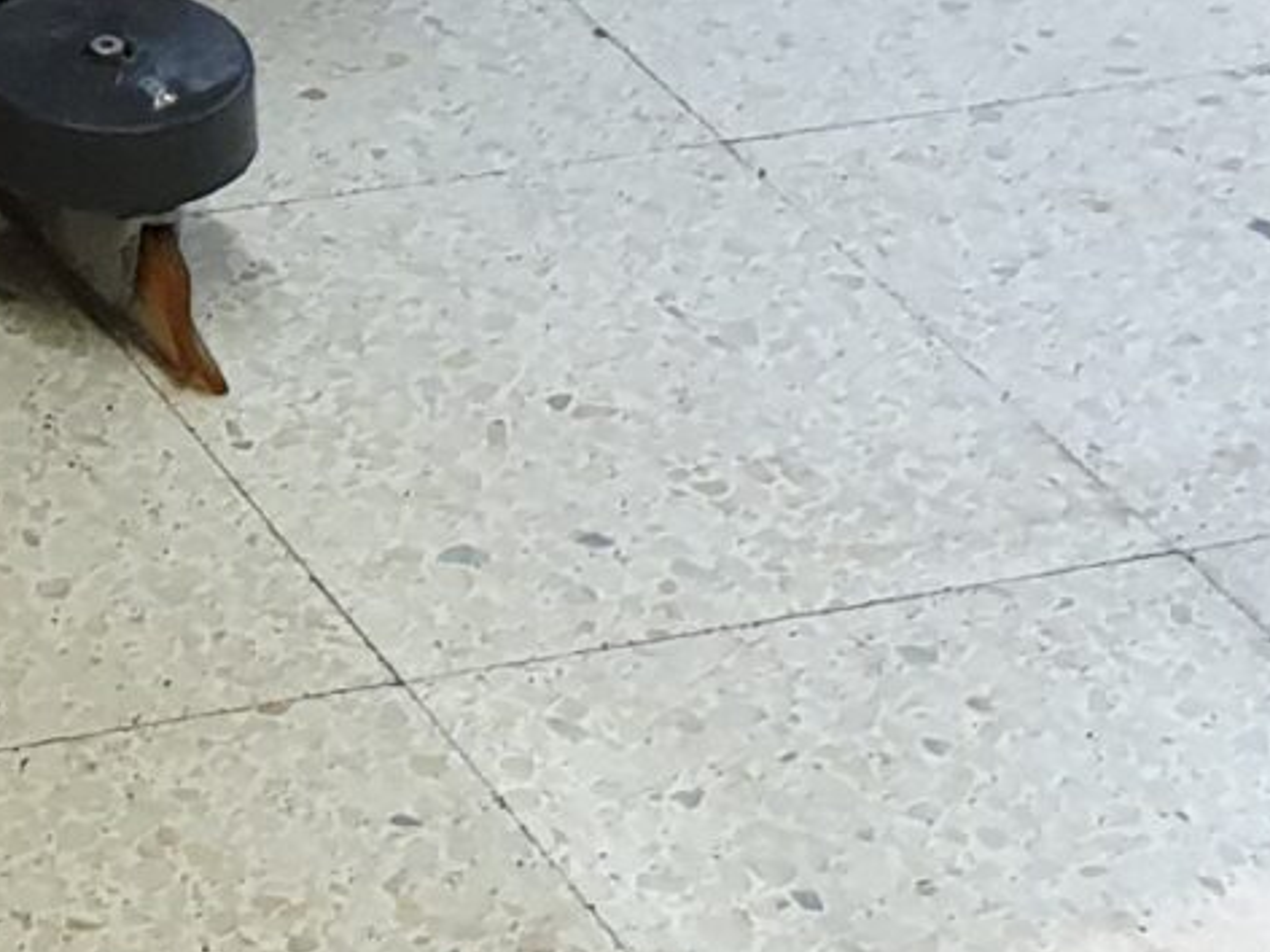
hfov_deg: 13.2
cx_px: -681
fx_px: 5173
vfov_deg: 9.9
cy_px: -866
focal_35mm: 141
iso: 160
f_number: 2.4
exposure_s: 1/50
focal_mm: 4.3
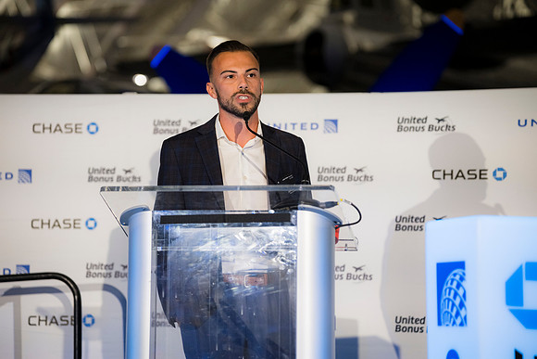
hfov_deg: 18.1
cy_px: 180
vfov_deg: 12.1
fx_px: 1686
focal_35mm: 113
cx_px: 268
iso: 720
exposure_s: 1/160
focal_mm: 113
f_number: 2.8
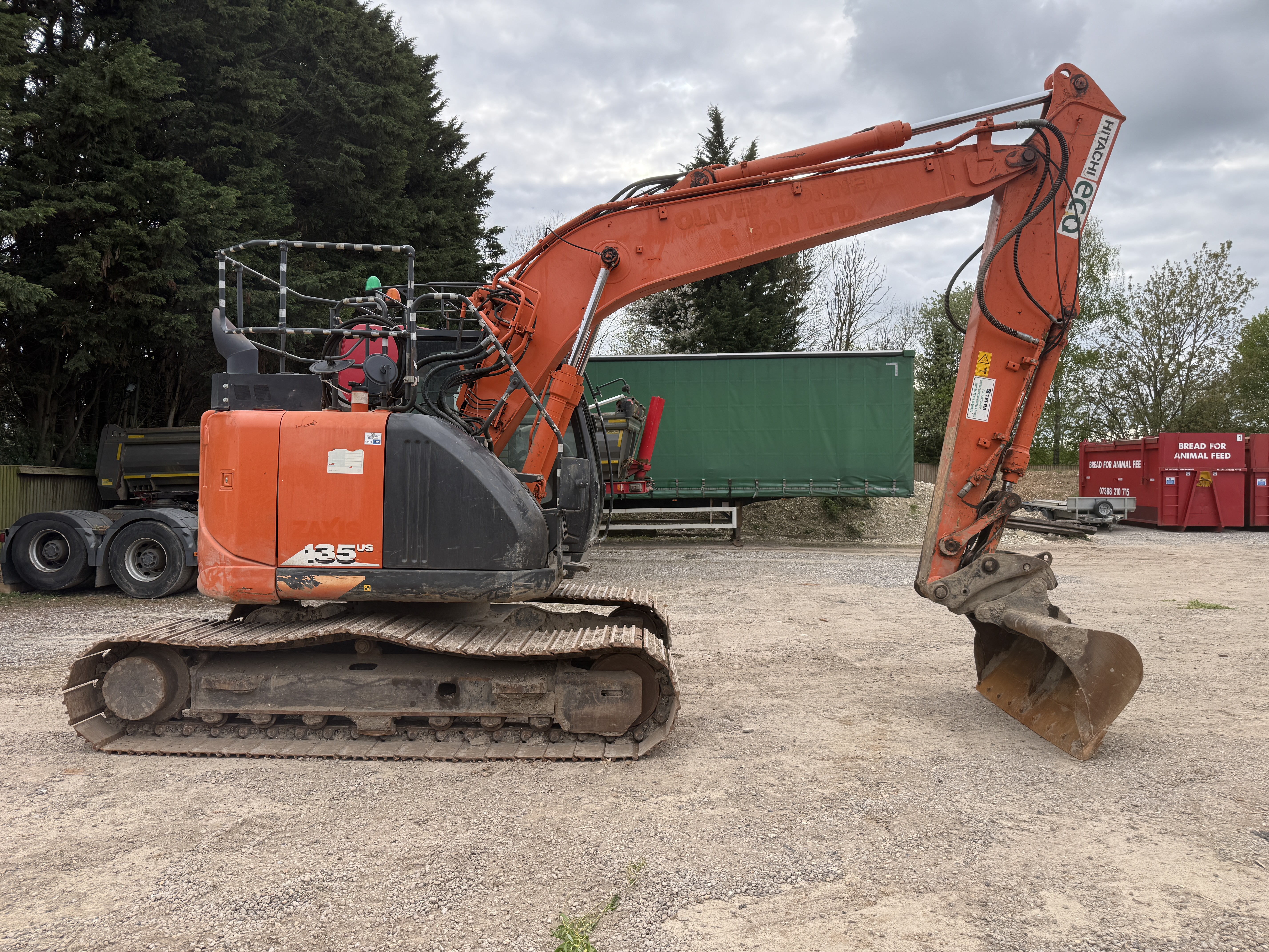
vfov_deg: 56.8
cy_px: 476
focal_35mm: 24
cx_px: 634
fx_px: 880
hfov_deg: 71.6
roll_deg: -0.9
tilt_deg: +1.1
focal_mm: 6.76
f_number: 1.78
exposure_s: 1/1018
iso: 80
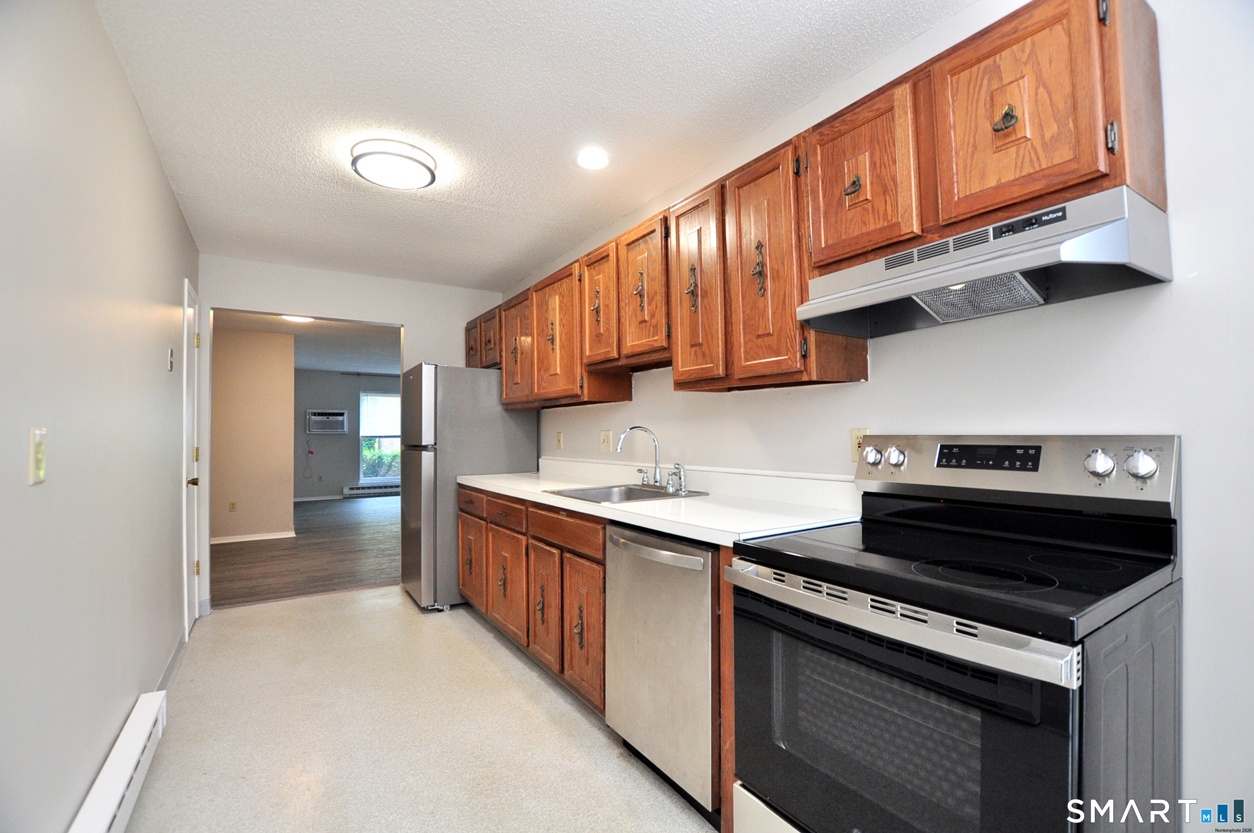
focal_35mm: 15
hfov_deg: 100.5
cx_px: 627
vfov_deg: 77.2
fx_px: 522
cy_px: 416
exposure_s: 1/80
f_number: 4.5
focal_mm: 10
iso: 640
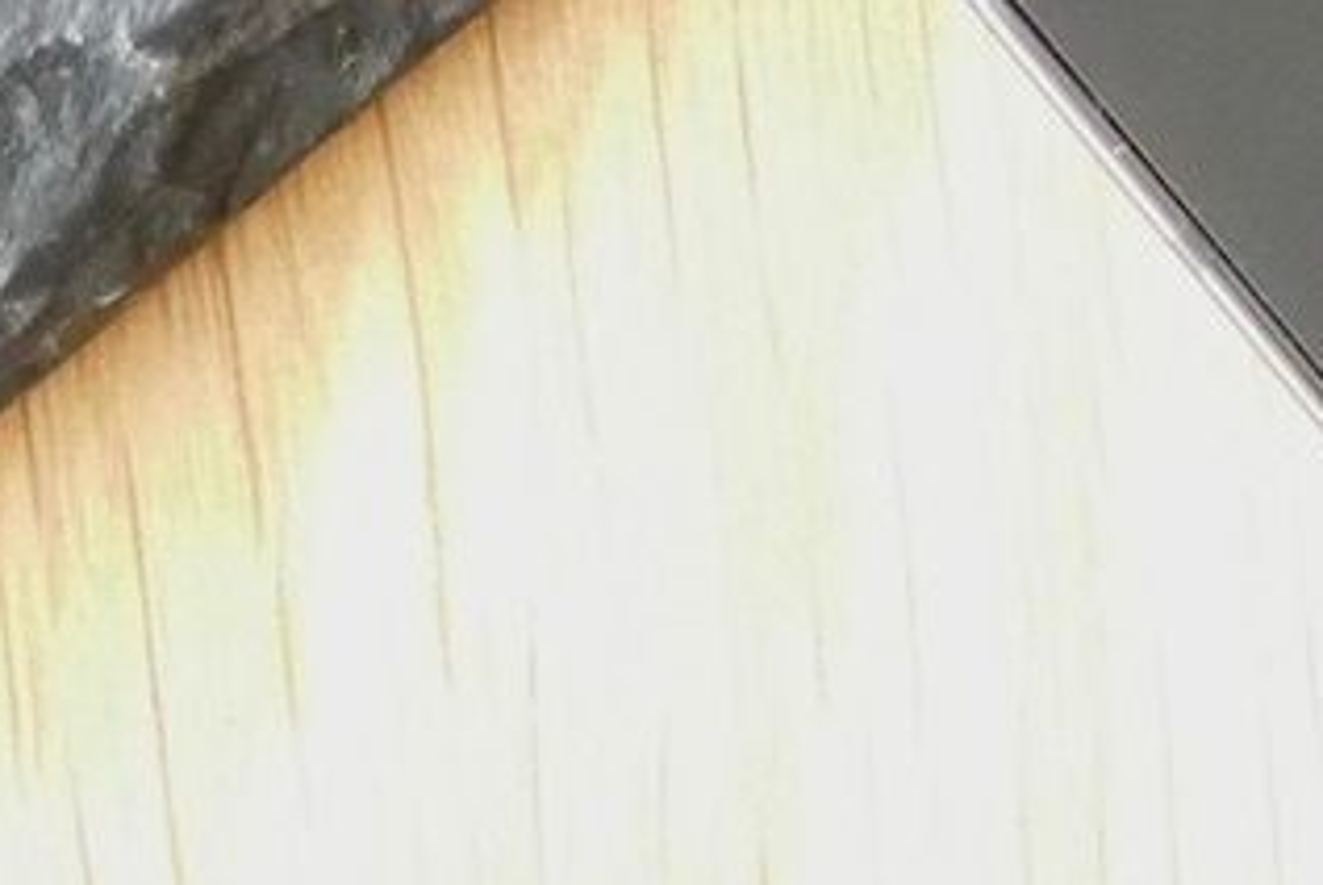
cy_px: -829
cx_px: 3009
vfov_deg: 1.7
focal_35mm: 794
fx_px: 29206
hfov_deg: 2.6
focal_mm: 45.89
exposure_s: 1/40
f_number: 4.5
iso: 1600
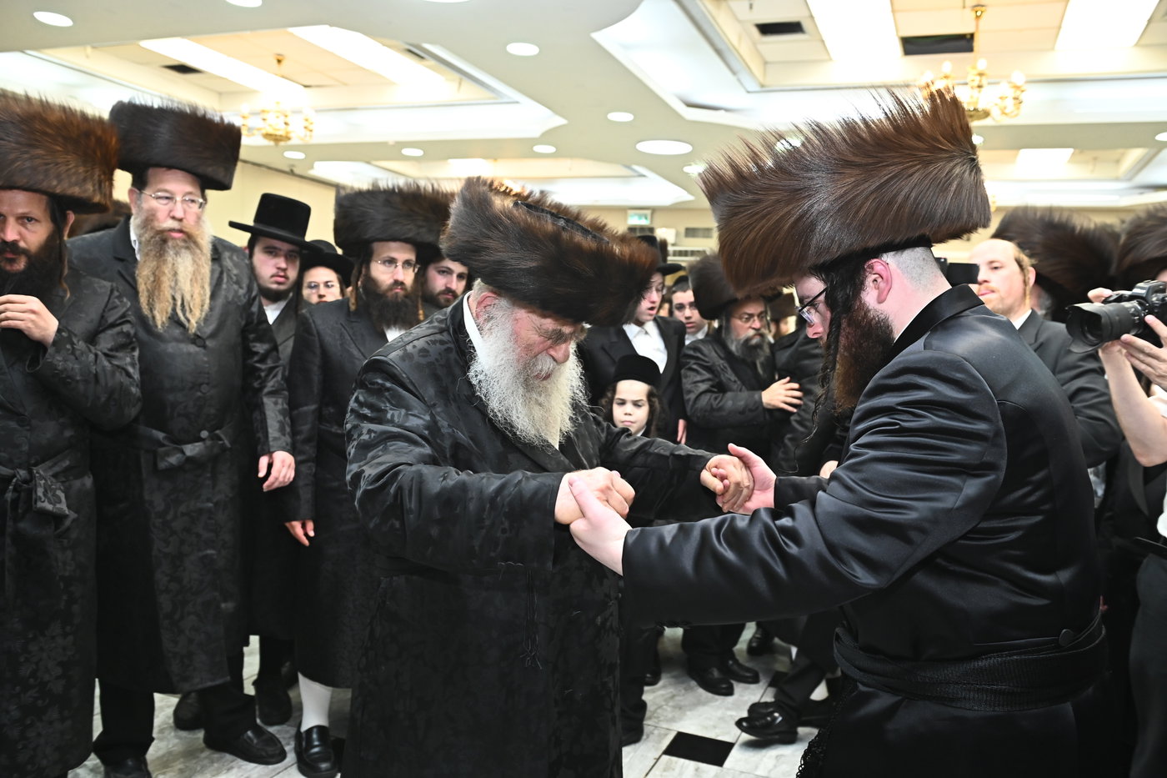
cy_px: 389
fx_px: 1005
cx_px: 584
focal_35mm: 31
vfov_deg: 42.3
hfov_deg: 60.3
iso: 2000
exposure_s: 1/200
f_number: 5
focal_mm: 31
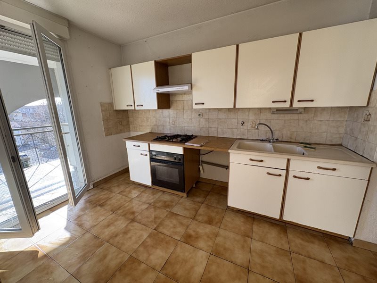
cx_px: 188
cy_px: 142
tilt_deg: -13.0
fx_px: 152
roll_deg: +1.9
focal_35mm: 14
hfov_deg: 102.1
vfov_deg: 85.7
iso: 50
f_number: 2.2
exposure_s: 1/99
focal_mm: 2.22
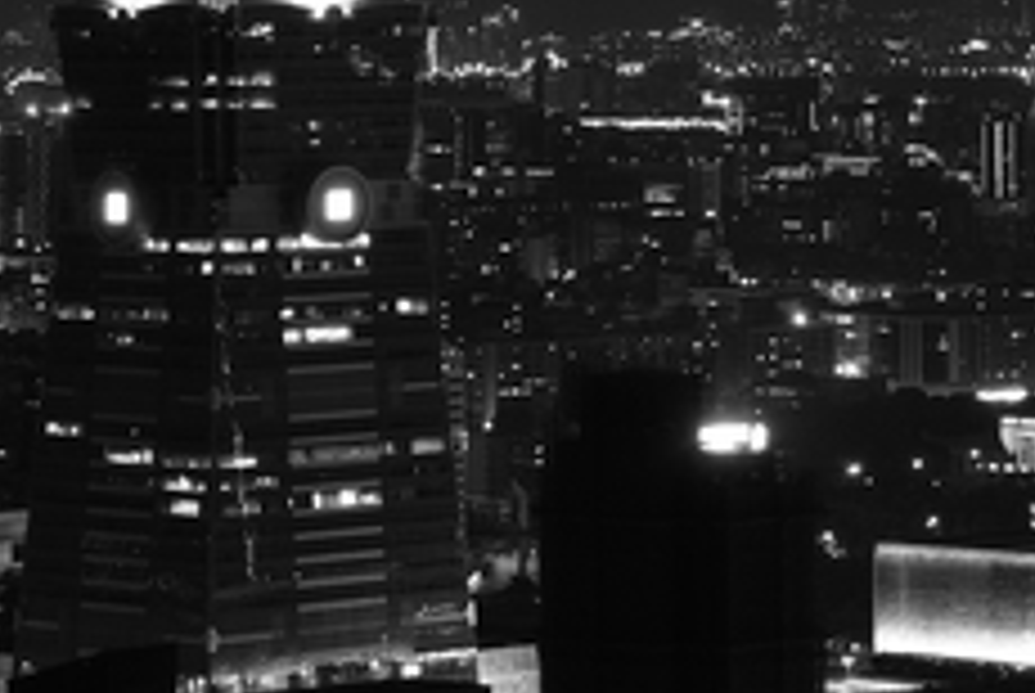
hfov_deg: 8.9
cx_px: 1606
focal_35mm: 224
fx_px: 6448
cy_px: -342
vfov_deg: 6.1
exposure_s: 6
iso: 200
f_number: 8
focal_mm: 28.9
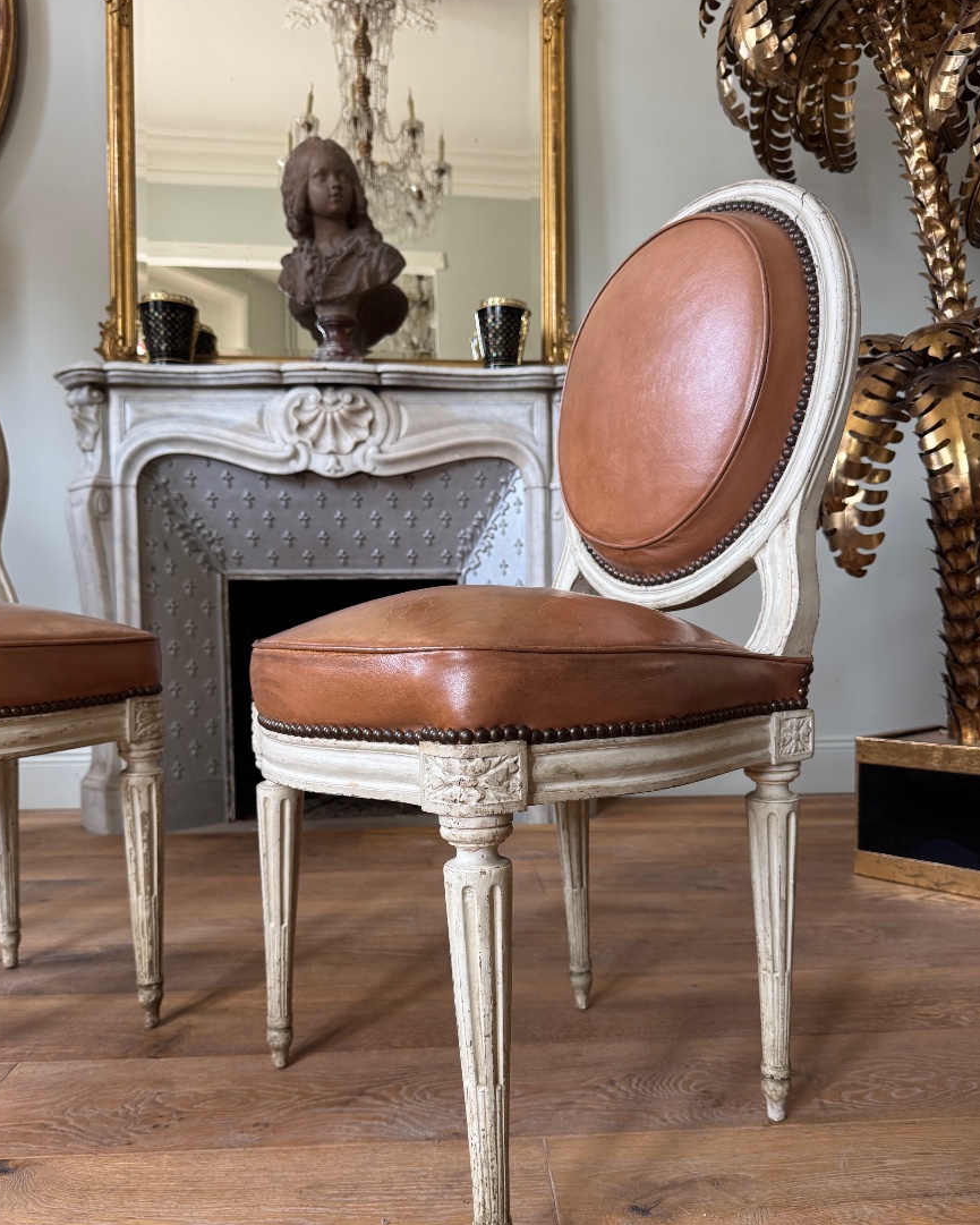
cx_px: 500
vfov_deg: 65.9
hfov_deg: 54.9
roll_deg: +0.7
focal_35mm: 26
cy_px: 673
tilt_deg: -3.3
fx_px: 943
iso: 160
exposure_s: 1/121
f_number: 1.78
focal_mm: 6.76
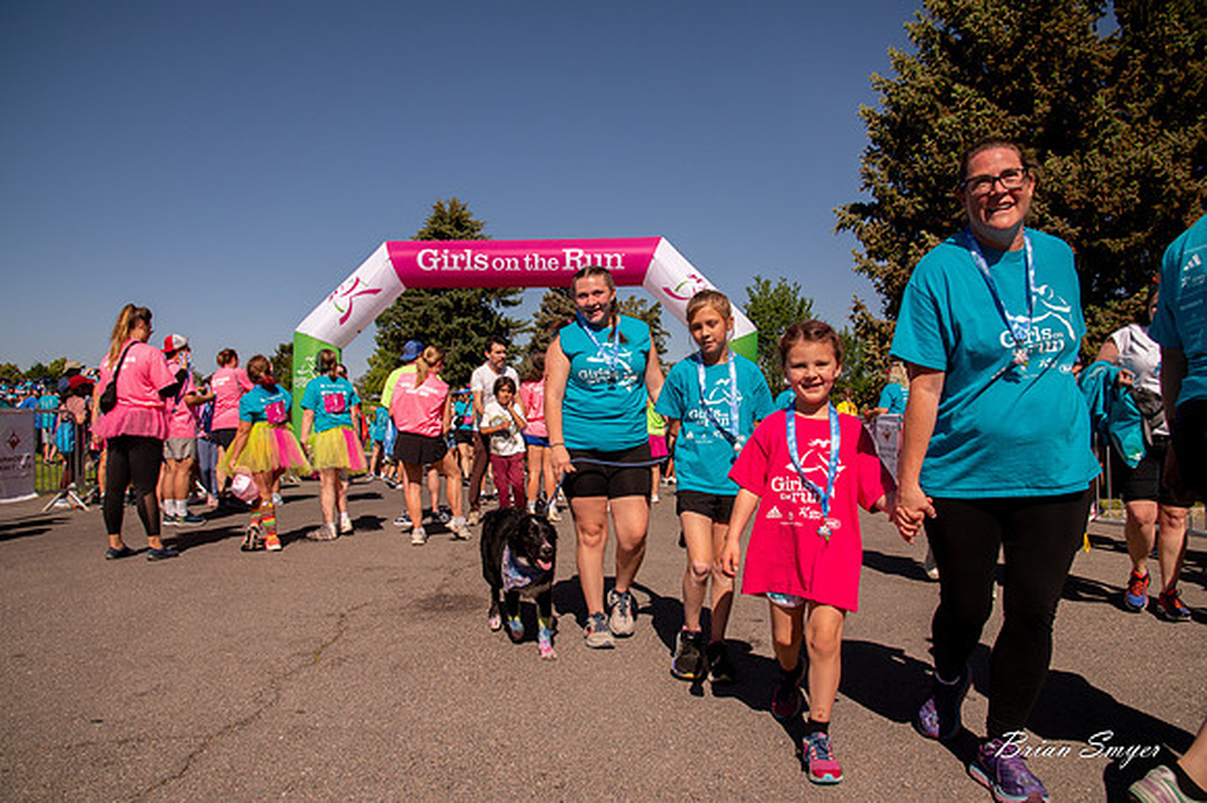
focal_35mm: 24
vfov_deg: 53.1
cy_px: 402
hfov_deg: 73.8
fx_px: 804
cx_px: 604
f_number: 11
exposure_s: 1/1000
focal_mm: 24
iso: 800
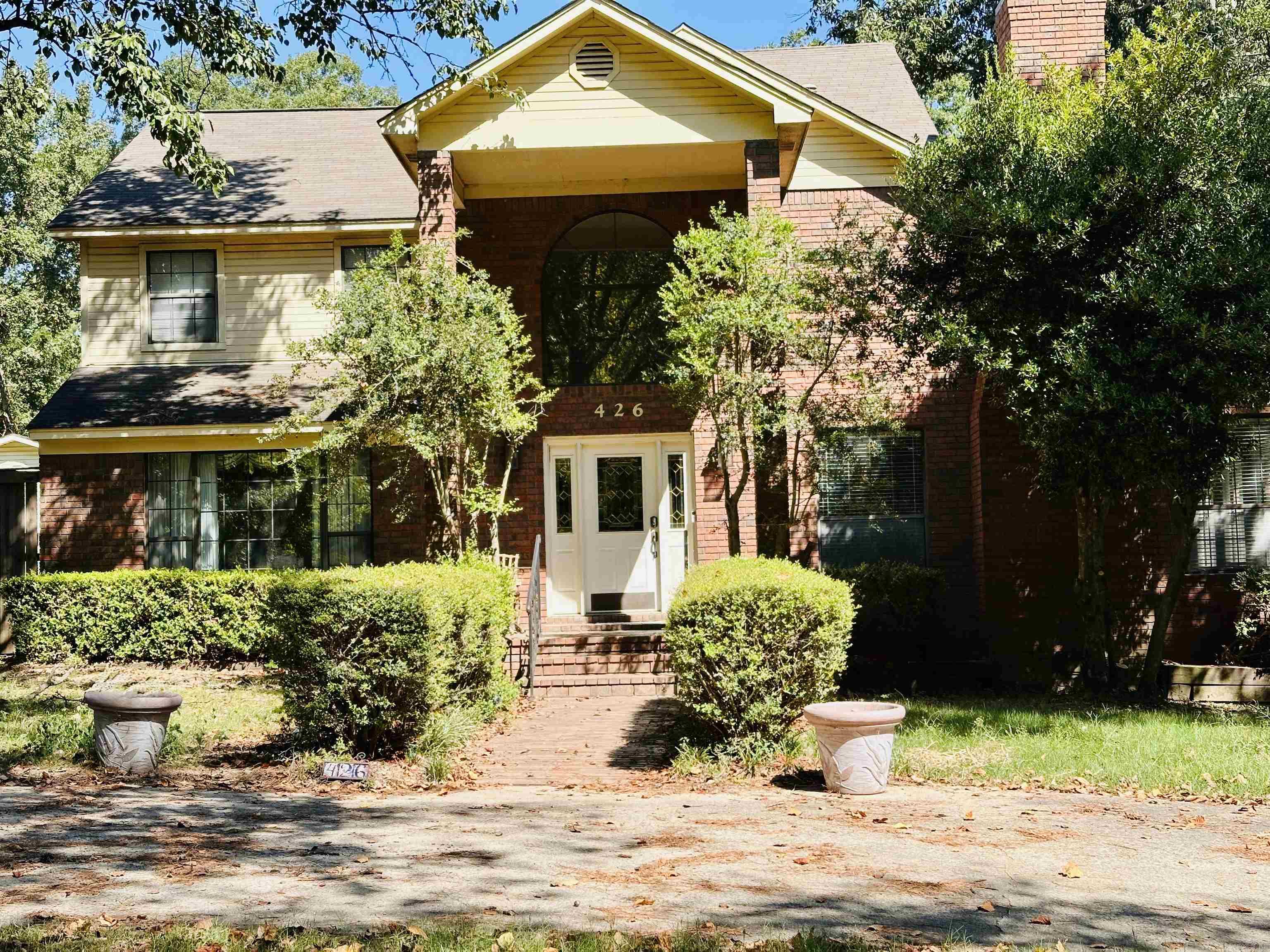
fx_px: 1761
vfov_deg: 30.3
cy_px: 476
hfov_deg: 39.7
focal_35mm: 48
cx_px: 635
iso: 64
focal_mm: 6.86
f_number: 1.78
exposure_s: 1/1199
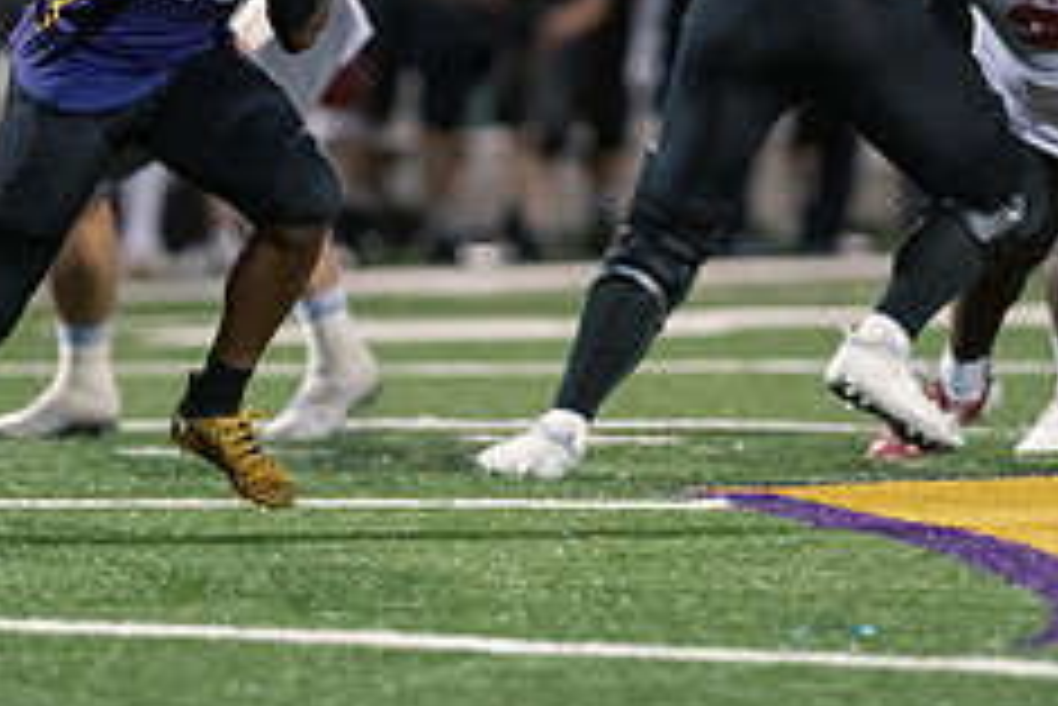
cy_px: -88
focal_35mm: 739
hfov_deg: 2.8
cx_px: 500
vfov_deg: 1.9
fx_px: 21731
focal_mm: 300
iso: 6400
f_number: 2.8
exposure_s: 1/640
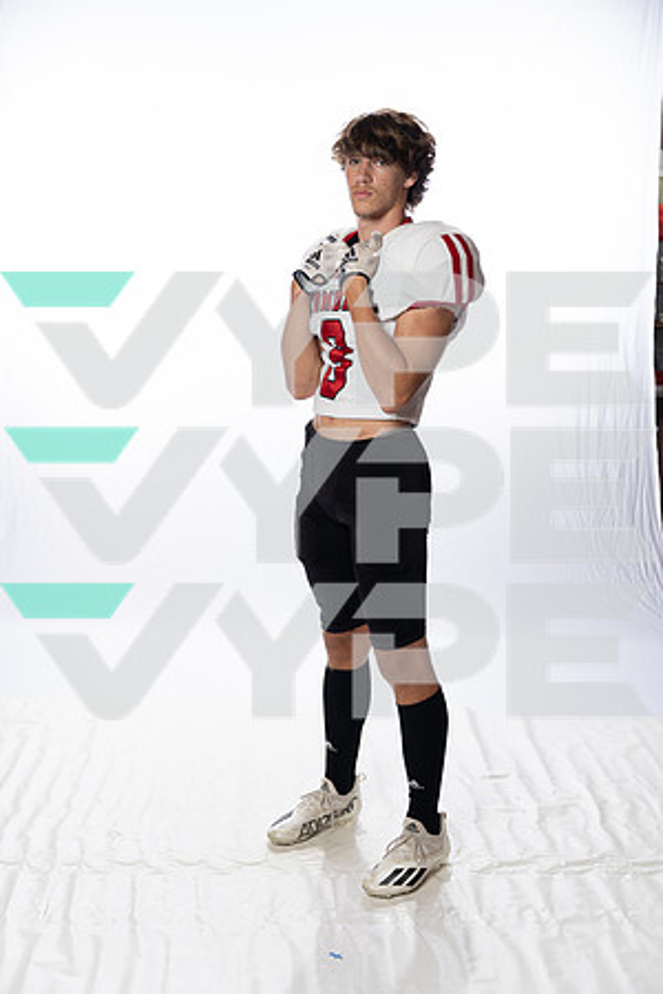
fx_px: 1160
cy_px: 497
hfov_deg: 31.9
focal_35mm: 42
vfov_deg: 46.4
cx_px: 332
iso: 400
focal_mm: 42
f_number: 4
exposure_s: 1/250
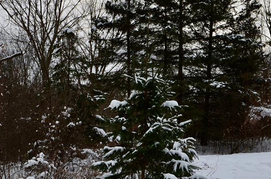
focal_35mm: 46
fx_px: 346
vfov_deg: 28.5
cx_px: 118
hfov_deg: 42.7
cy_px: 144
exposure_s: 1/125
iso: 140
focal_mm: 18
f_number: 11
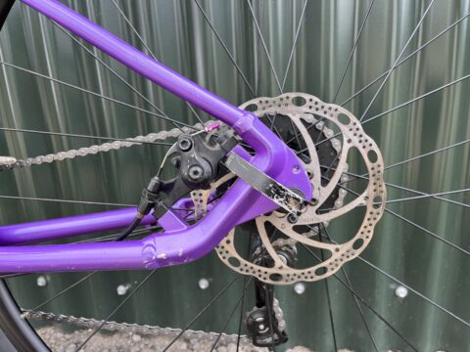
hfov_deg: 67.3
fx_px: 353
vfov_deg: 53.1
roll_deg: +3.3
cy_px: 176
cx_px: 235
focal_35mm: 26
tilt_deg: -17.0
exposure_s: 1/367
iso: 50
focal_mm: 5.1
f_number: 1.6
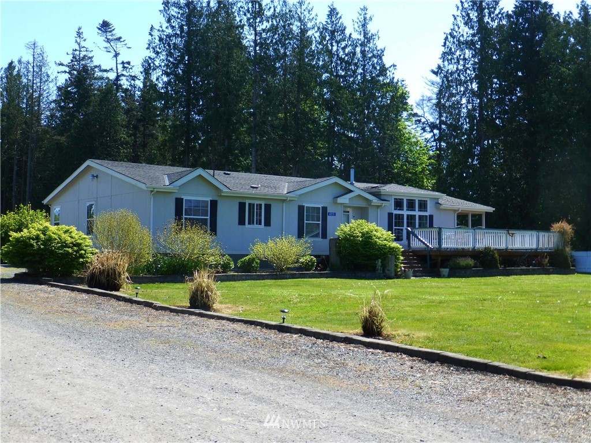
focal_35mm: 41
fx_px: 700
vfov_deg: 35.1
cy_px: 222
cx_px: 296
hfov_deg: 45.8
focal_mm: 7.4
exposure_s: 1/400
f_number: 3.9
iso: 100
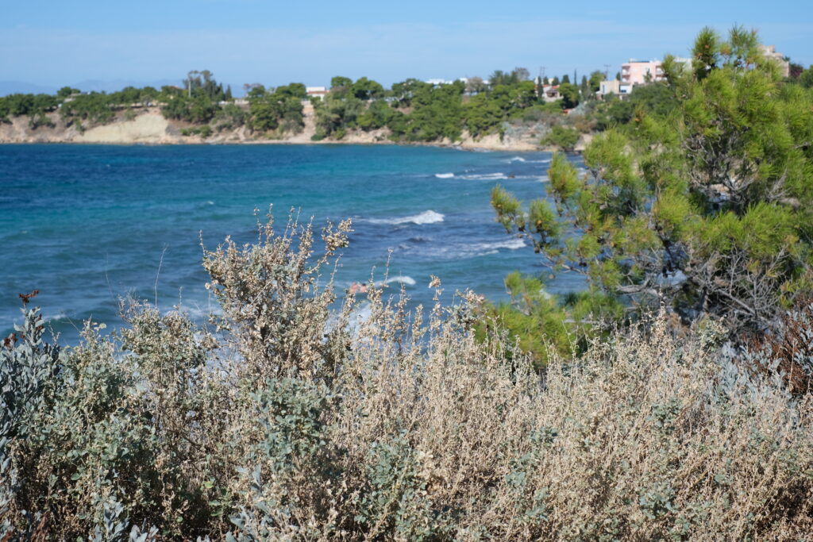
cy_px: 271
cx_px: 406
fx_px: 1197
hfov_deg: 37.5
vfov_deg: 25.5
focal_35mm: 53
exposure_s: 1/1600
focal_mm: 35
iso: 320
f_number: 5.6
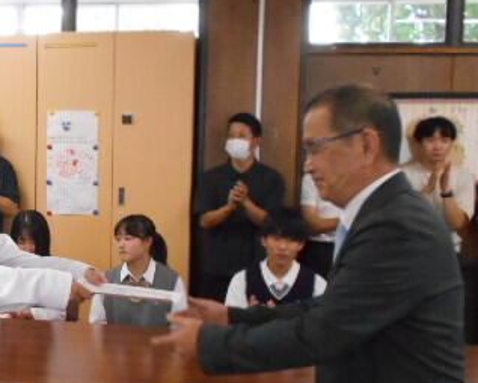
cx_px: 23
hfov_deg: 27.0
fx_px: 948
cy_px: 234
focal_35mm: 67
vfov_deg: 22.8
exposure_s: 1/100
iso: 800
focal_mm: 5.8
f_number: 3.6
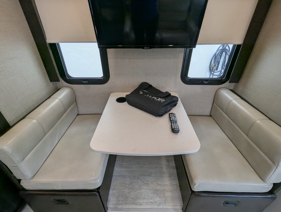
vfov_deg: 78.2
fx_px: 130
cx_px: 140
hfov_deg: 94.4
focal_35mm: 16
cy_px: 106
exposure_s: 1/163
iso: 68
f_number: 2.2
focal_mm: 2.35
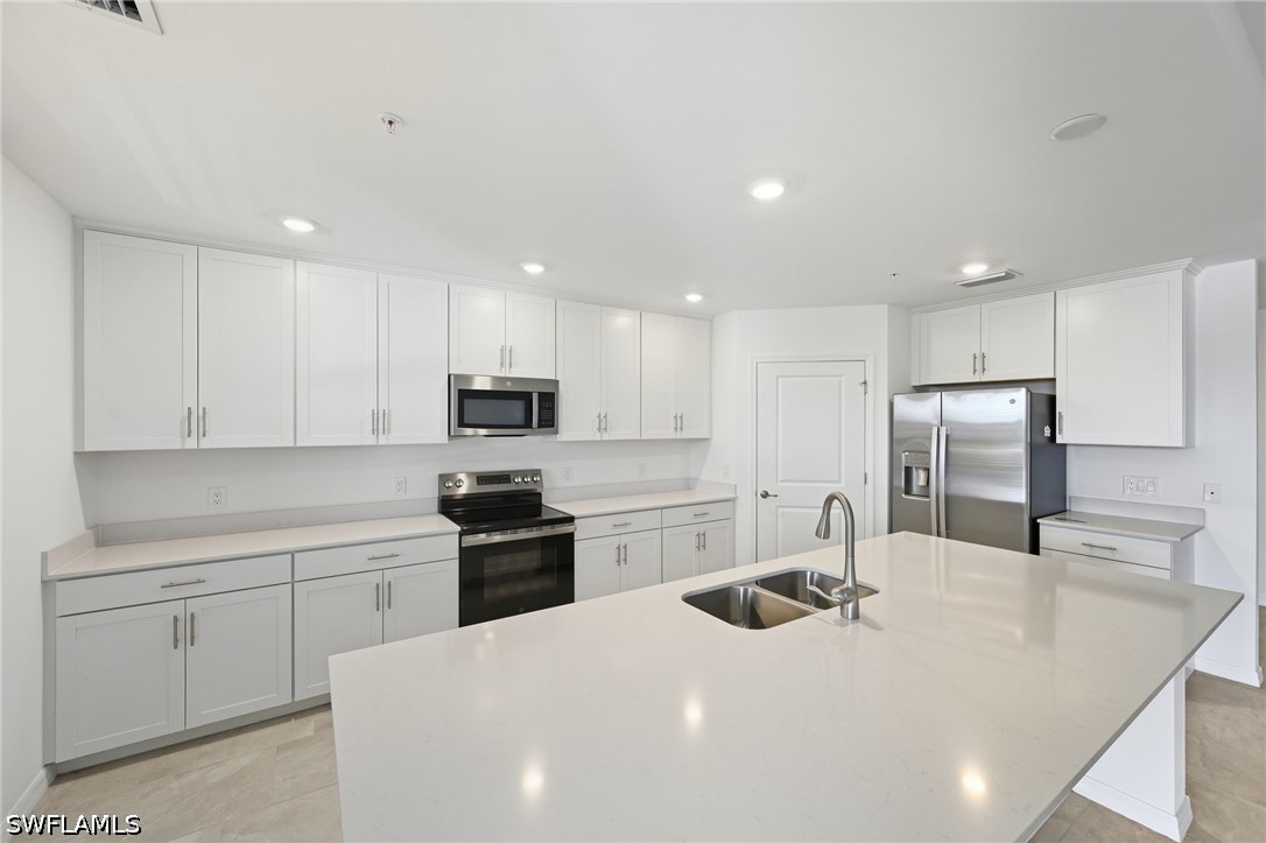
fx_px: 492
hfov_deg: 104.3
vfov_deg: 81.2
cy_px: 422
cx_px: 633
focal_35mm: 14
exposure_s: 1/30
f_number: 7.1
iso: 800
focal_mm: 14
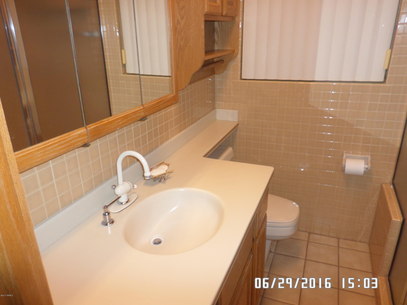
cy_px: 152
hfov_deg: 69.4
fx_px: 294
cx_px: 204
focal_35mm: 25
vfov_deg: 54.9
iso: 100
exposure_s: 1/30
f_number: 2.5
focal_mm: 4.5
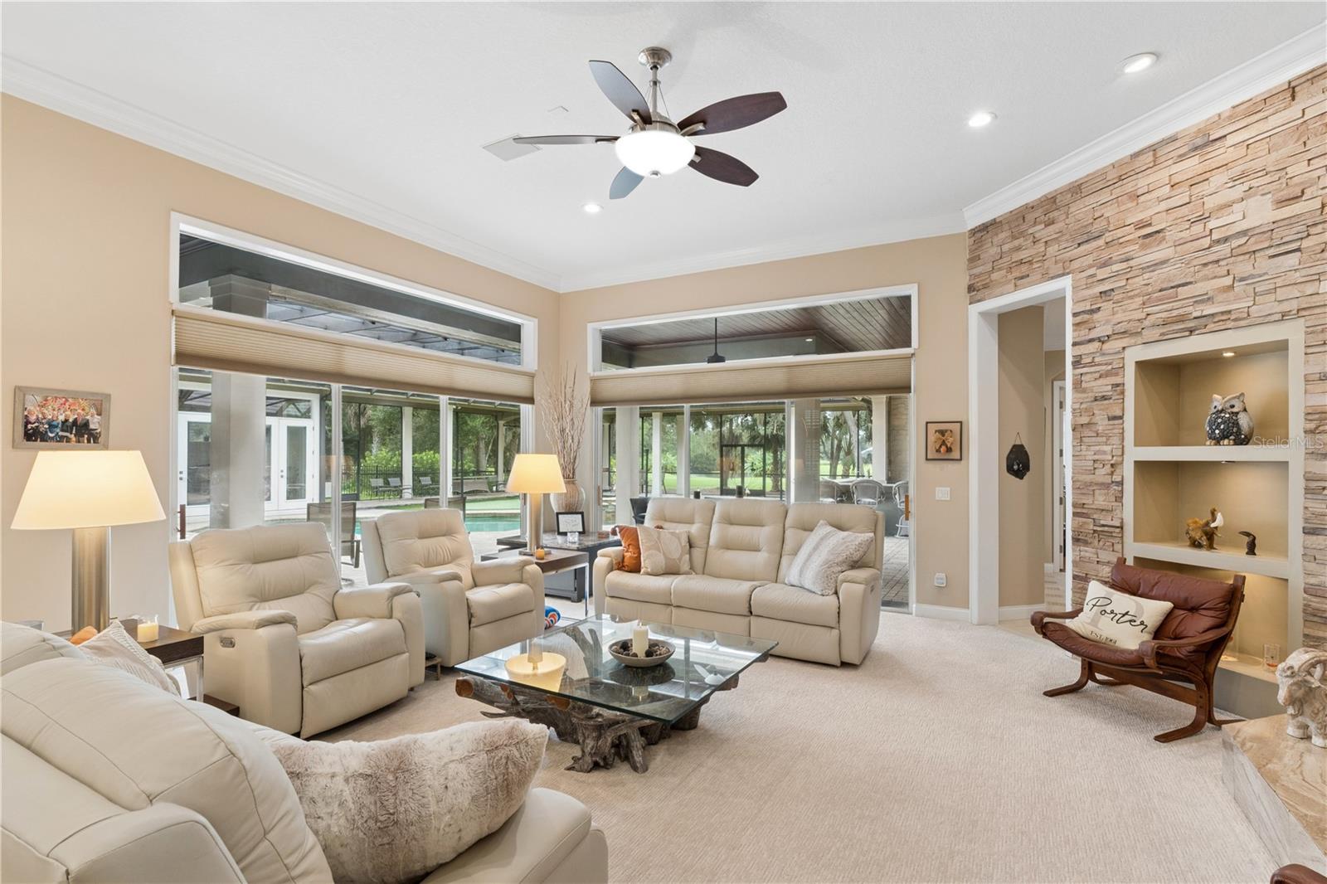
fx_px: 619
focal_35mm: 17
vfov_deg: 71.1
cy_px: 442
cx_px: 664
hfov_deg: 94.0
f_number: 9
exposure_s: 1/15
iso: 400
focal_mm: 11.2
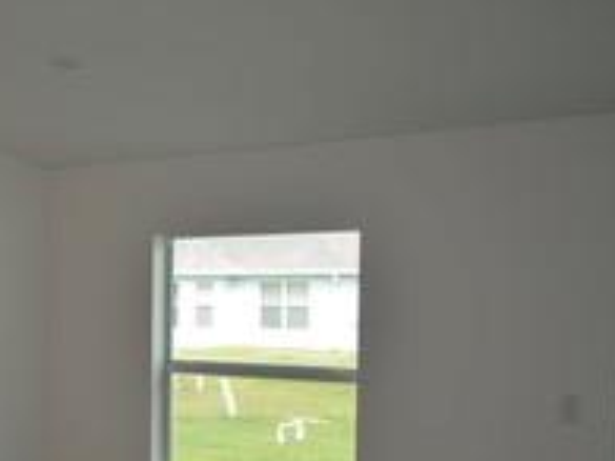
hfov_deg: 27.9
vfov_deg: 22.3
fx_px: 1154
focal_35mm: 65
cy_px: 357
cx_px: -9
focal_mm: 22
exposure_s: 1/160
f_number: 3.8
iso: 200
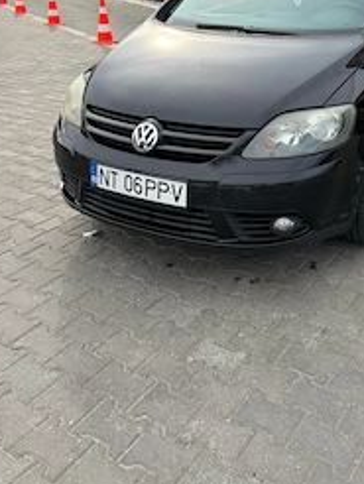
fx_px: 546
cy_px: 104
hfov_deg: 36.2
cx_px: 266
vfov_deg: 45.6
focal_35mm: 39
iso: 100
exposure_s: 1/1689
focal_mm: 6.76
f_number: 1.78
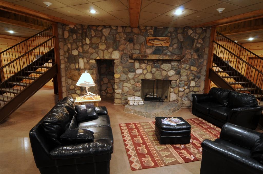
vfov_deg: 67.2
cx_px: 132
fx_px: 131
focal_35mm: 18
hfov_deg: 90.1
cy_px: 87
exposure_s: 5
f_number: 10
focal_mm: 12
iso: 200
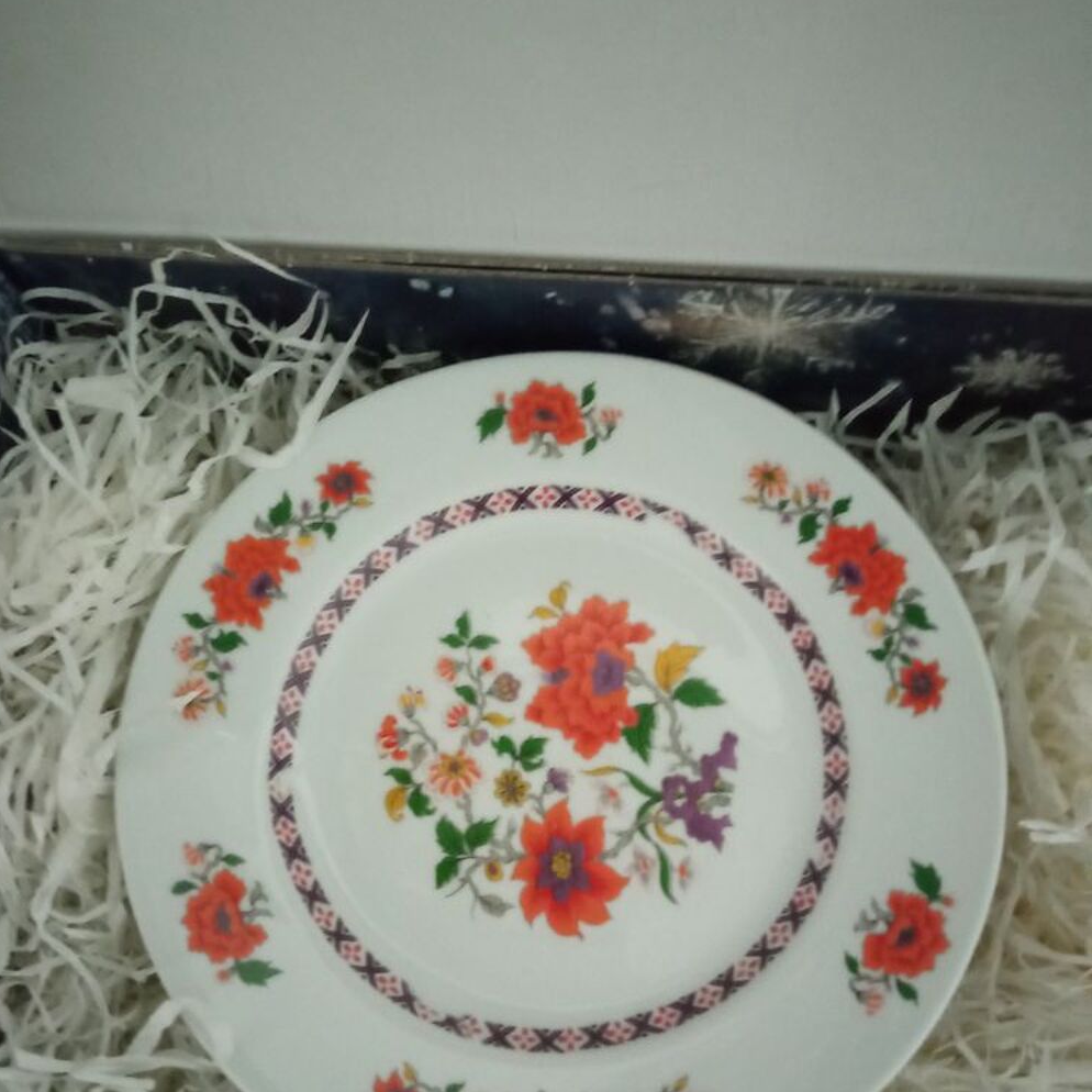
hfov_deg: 51.1
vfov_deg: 50.4
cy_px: 701
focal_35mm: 32
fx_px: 1142
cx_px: 544
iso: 3244
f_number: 2.2
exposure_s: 1/14.3
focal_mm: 3.79
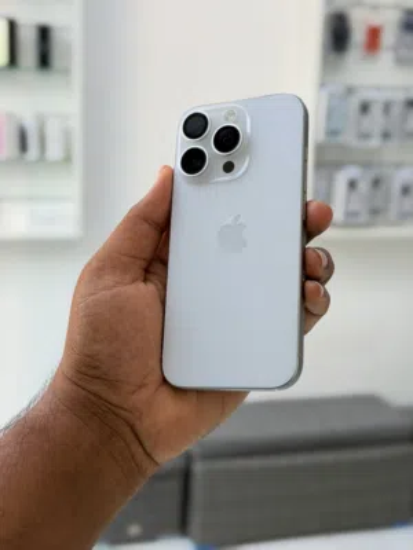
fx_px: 764
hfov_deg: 30.3
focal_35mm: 48
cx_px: 206
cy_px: 275
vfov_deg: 39.7
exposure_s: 1/382
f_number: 1.78
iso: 64
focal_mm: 6.76
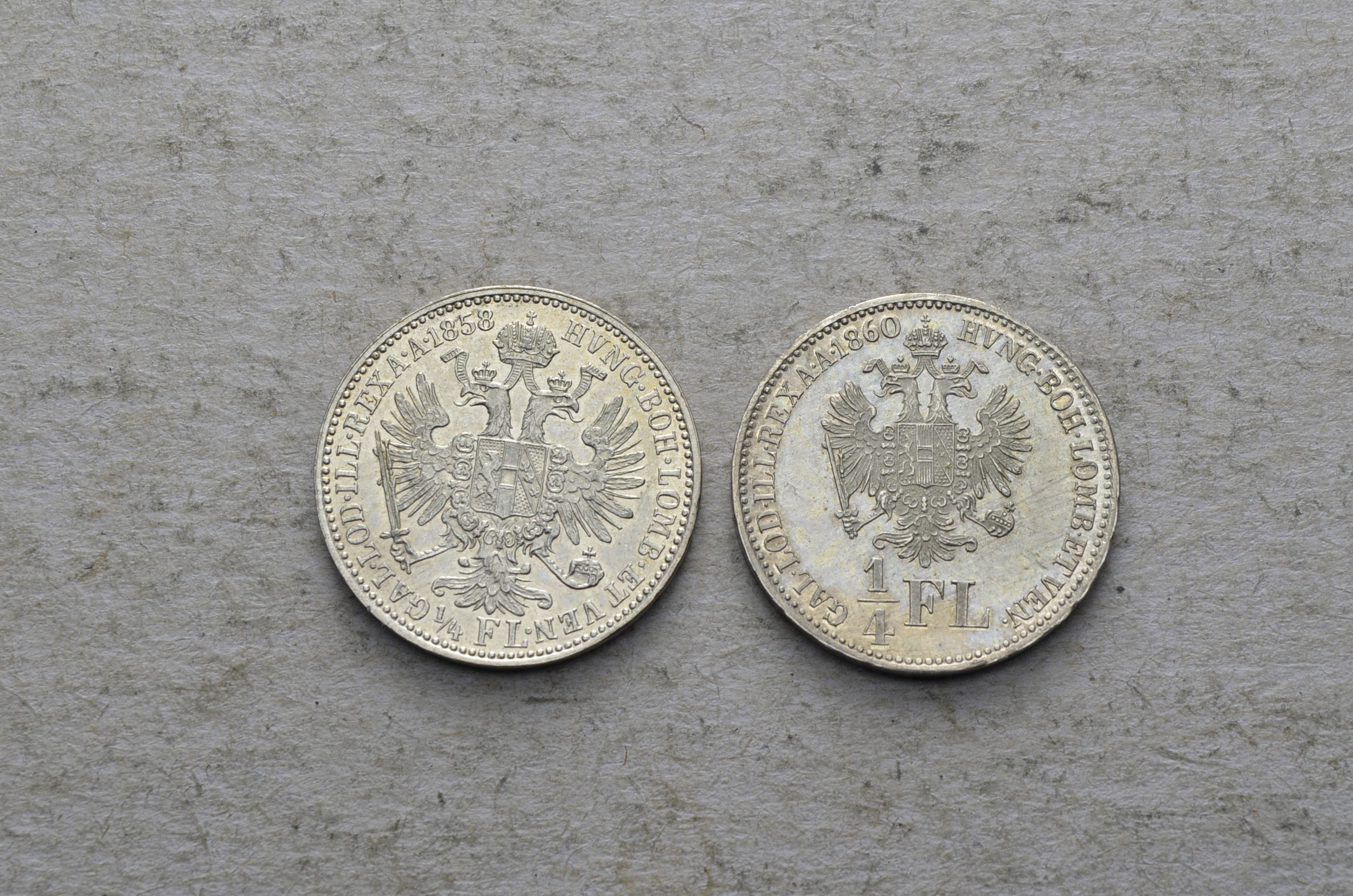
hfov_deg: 24.4
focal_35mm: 84
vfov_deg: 16.3
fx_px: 3132
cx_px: 683
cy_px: 449
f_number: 14
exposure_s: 1/250
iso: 400
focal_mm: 55
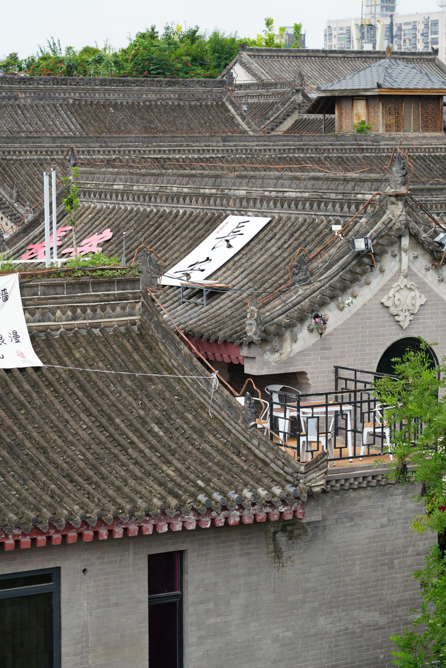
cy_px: 334
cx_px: 223
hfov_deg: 13.0
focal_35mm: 105
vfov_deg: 19.5
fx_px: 1951
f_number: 5
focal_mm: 105
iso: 100
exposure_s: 1/250
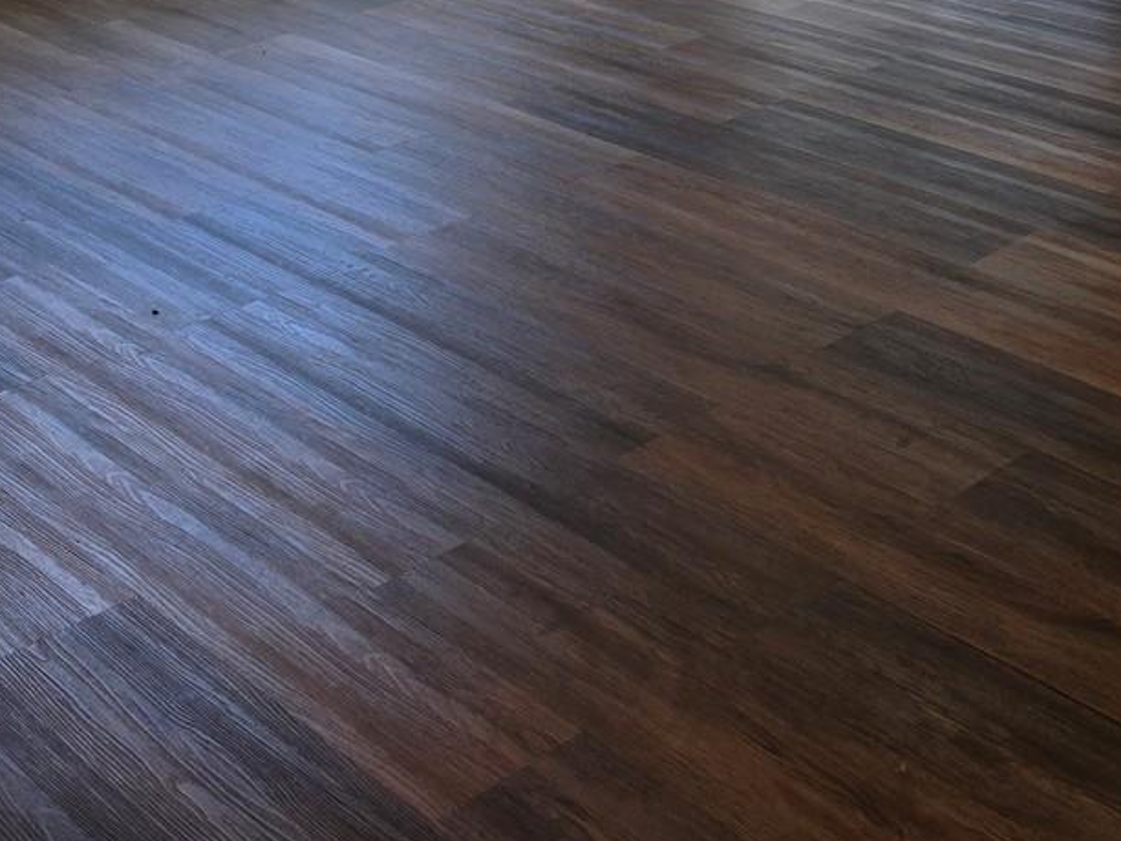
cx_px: 911
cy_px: -203
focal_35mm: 60
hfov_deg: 31.3
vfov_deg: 22.3
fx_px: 1943
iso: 16
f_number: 1.4
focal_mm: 6.5
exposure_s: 1/120
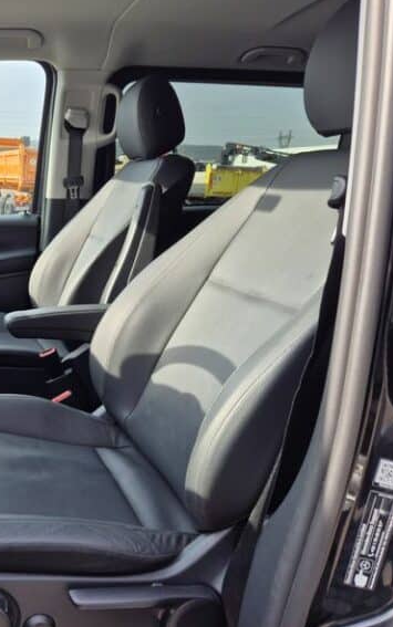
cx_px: 27
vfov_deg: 58.1
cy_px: 313
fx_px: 565
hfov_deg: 35.7
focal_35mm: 33
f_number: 1.8
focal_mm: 5.4
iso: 25
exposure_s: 1/466
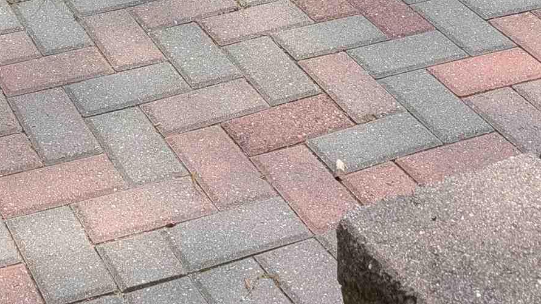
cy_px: -391
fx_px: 1291
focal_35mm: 90
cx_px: 120
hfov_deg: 23.4
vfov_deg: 11.5
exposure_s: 1/368
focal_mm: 6.9
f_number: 1.68
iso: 19
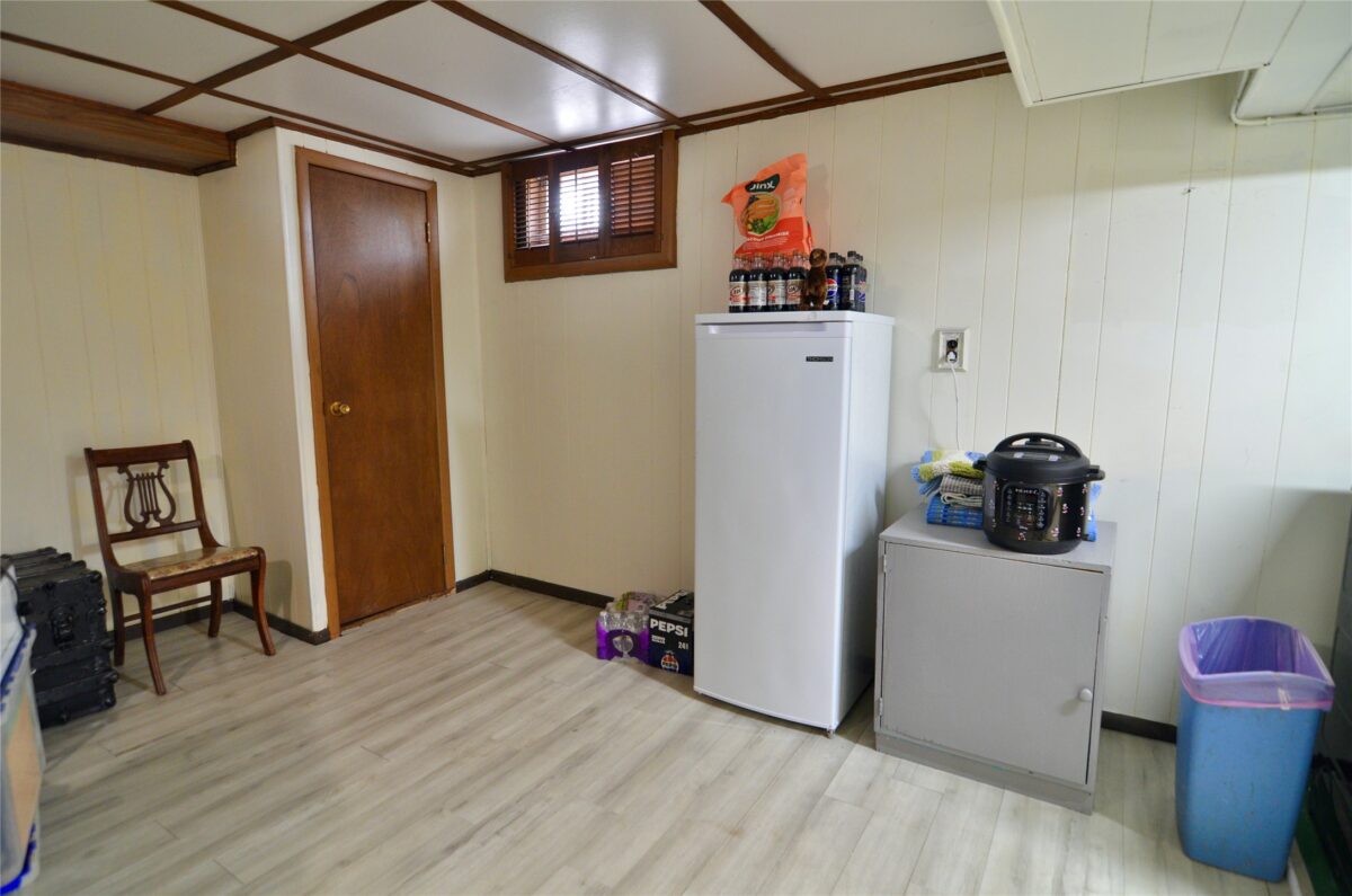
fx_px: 675
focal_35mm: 18
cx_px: 676
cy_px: 448
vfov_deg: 67.2
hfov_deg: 90.1
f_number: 3.5
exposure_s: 1/50
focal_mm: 12
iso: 800
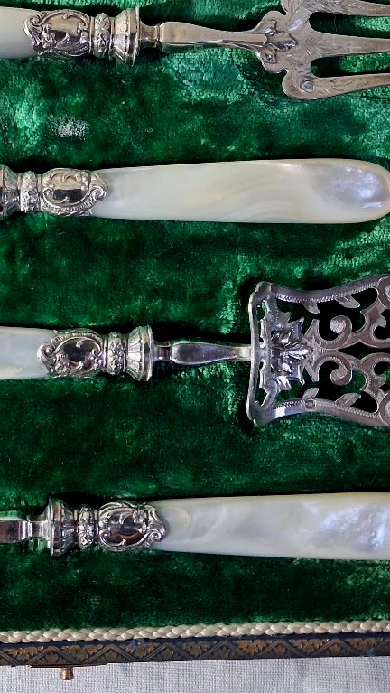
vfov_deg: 44.5
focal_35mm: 46
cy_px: 299
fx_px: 845
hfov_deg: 25.4
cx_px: 65
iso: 320
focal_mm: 4
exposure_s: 1/120
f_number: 1.8
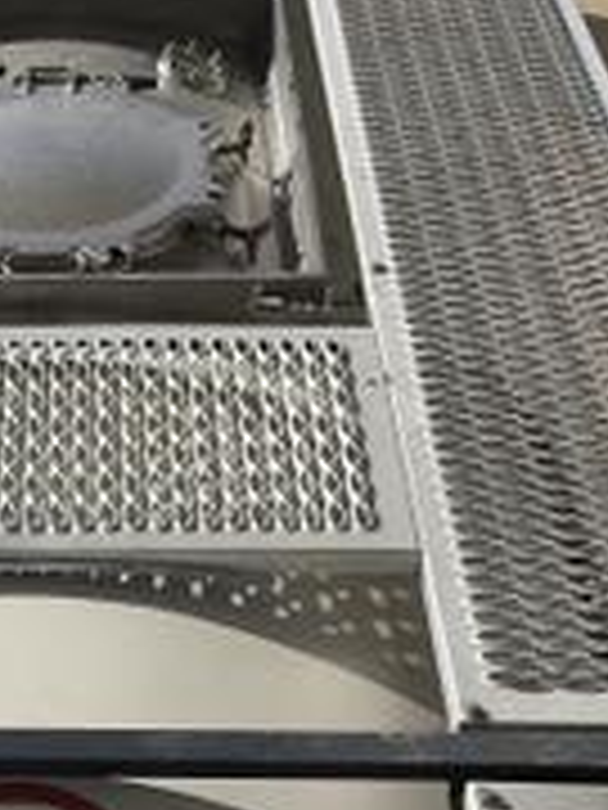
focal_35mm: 74
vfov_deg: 25.9
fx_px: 1733
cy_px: 639
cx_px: 34
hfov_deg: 19.4
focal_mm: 3
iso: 25
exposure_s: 1/2538
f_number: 1.8
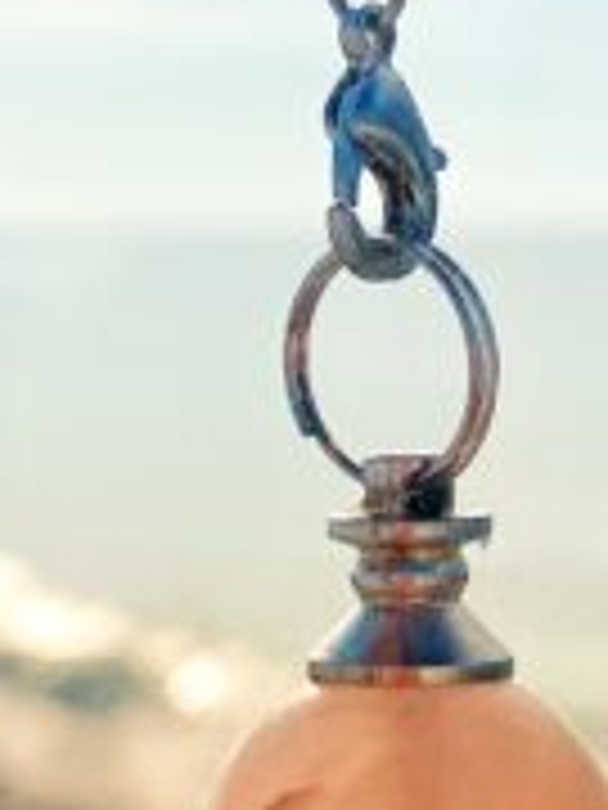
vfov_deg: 13.2
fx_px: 3466
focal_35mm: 148
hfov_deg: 10.0
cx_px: 468
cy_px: 81
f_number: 1.8
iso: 40
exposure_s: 1/18868
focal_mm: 4.25
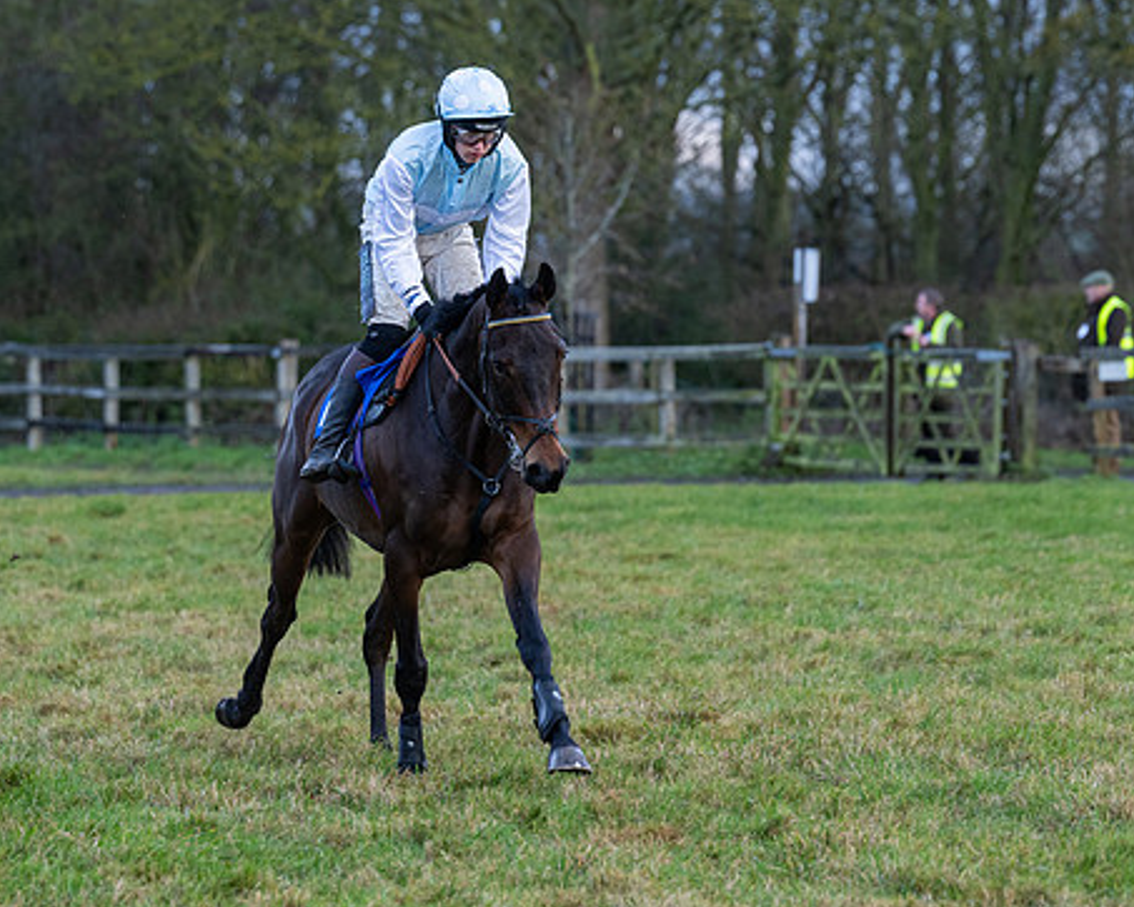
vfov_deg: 7.4
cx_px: 506
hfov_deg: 9.2
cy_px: 361
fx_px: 7045
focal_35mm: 210
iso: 800
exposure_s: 1/500
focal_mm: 150
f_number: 4
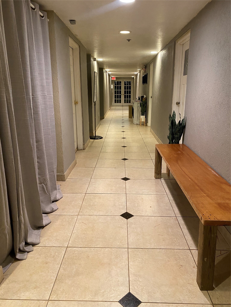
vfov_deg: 67.3
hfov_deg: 53.1
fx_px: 231
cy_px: 154
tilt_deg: -14.7
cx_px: 116
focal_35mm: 26
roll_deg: +0.3
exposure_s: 1/60
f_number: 1.8
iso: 320
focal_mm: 4.25
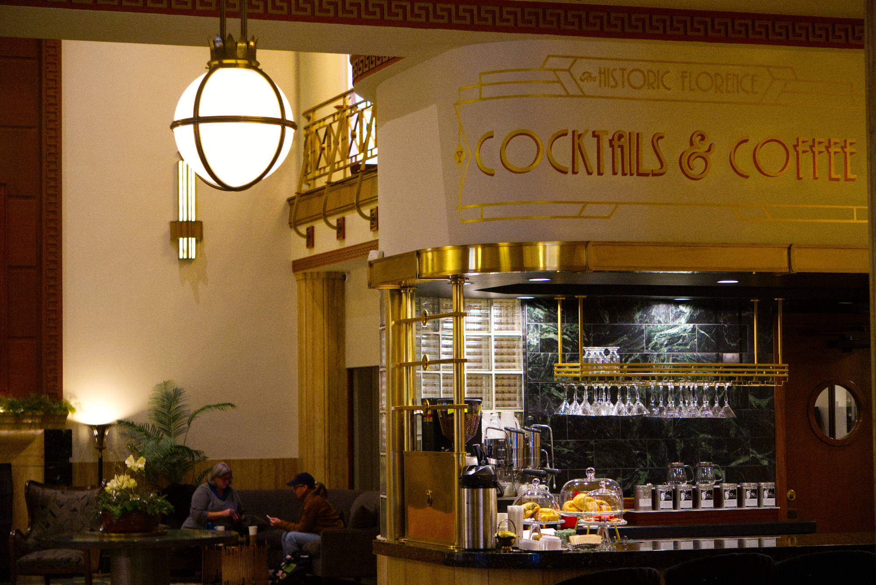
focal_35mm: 84
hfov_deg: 24.2
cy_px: 292
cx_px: 438
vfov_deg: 16.3
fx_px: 2045
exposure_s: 1/160
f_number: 4.5
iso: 6400
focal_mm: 56
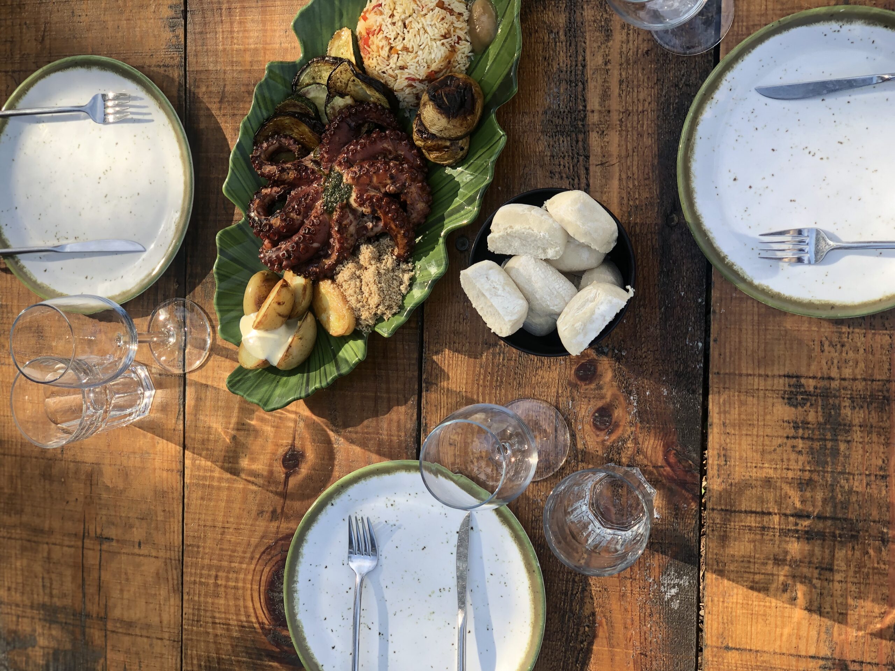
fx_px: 1344
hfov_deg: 36.8
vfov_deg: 28.0
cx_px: 448
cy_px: 336
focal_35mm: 52
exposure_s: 1/131
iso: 16
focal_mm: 6
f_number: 2.4
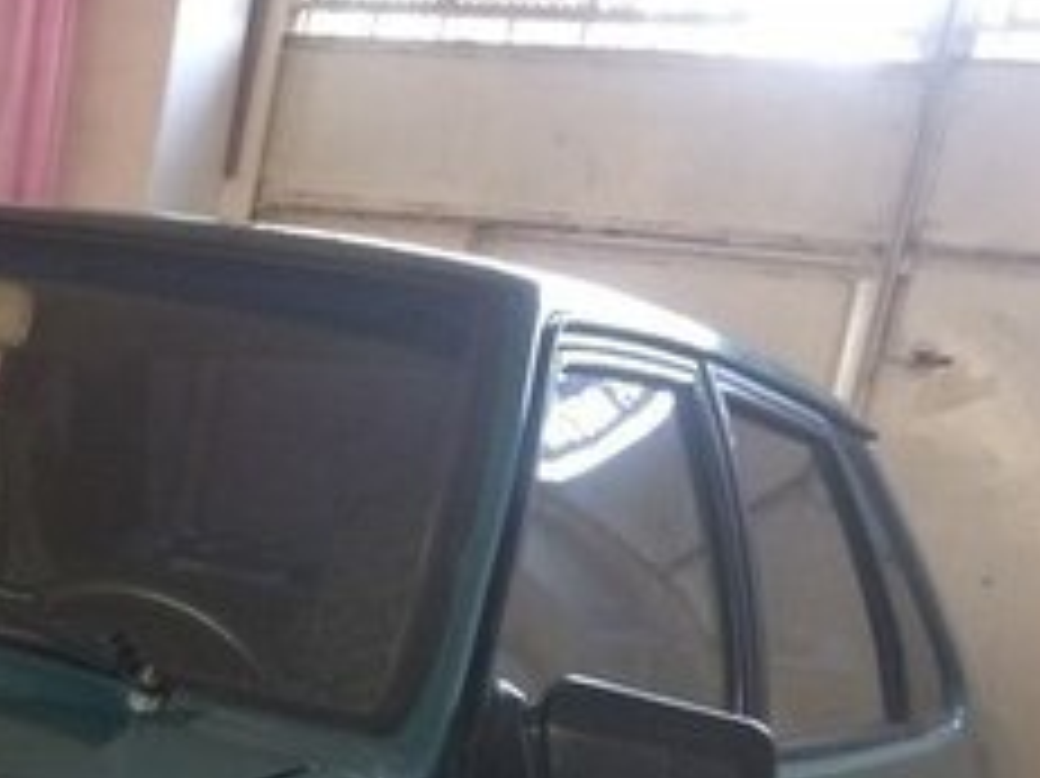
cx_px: -414
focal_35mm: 83
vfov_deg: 16.6
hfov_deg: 20.8
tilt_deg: -15.4
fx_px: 2492
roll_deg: -5.4
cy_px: 1064
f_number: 2.2
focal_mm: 4.15
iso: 125
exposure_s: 1/33
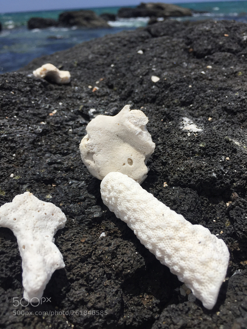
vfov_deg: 61.7
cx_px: 124
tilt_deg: -30.8
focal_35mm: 29
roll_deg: +2.8
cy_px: 164
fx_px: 276
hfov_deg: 48.2
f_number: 2.2
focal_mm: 4.15
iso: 32
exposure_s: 1/4950
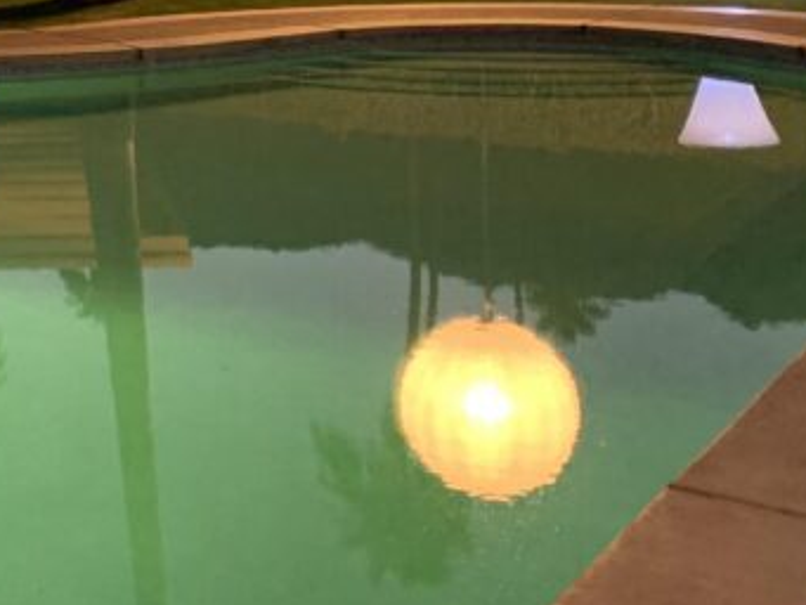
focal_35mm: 78
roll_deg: +1.2
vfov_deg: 17.9
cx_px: -106
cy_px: -139
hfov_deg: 23.3
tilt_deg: +0.2
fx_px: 1817
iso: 800
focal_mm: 4.25
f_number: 1.8
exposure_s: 1/30
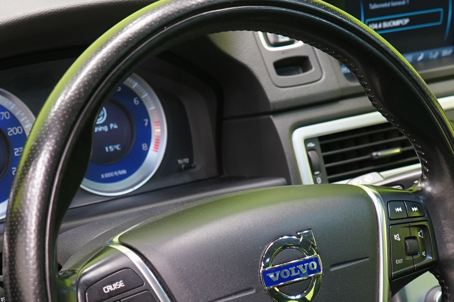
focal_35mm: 93
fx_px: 1173
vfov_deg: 14.6
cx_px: 268
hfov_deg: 21.9
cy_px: 267
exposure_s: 1/15
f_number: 5
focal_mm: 36
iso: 1000
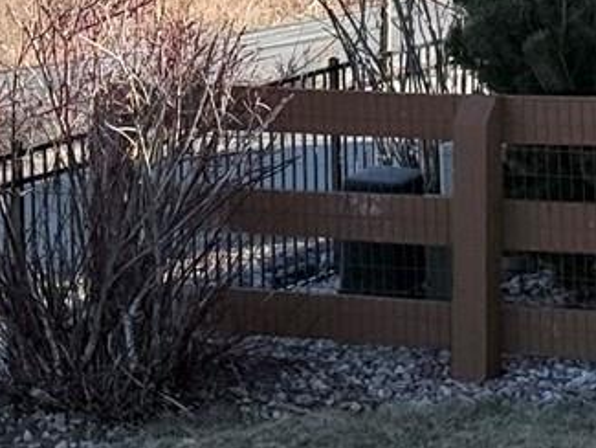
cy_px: -37
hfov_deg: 8.4
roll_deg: +0.9
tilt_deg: -5.2
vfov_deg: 6.3
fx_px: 4065
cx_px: 70
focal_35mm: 236
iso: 100
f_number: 1.78
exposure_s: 1/3891
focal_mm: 6.76
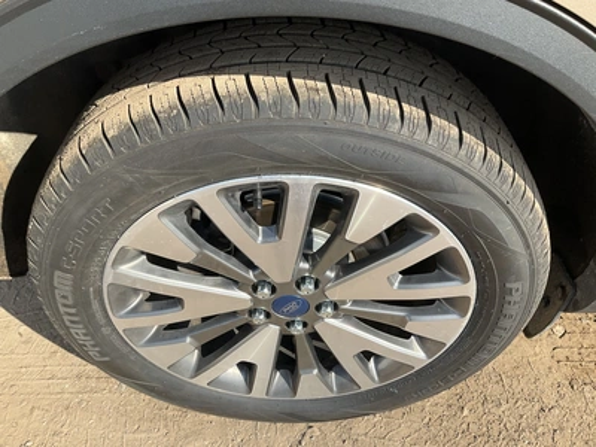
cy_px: 224
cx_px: 298
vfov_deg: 48.2
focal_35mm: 29
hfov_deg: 61.7
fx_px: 499
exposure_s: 1/829
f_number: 1.8
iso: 25
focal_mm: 3
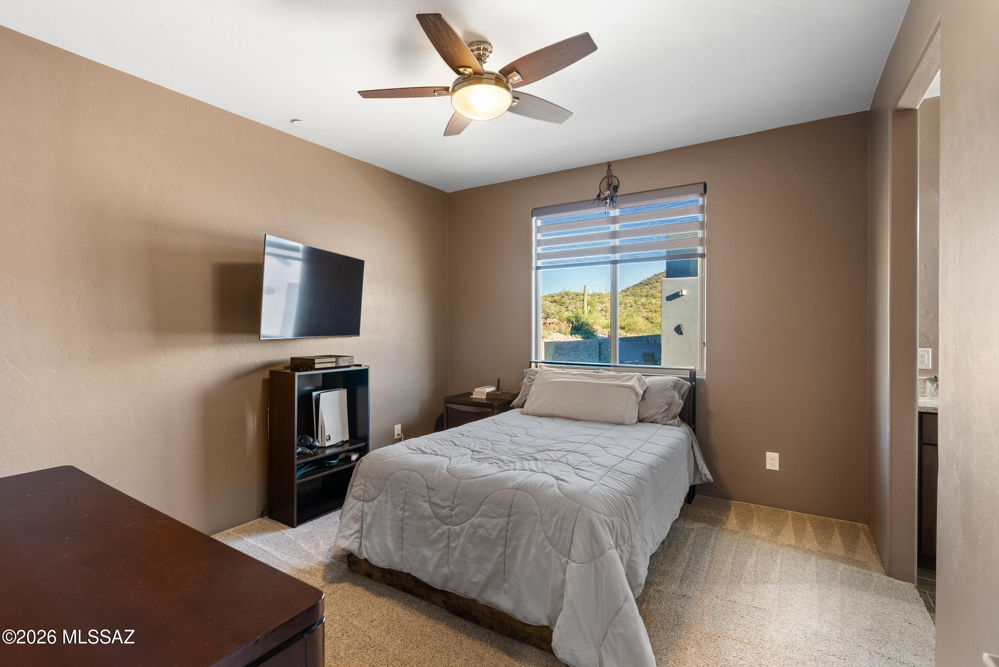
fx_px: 444
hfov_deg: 96.7
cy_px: 334
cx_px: 500
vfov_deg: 73.8
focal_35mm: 16
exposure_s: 1
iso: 400
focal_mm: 16
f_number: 8
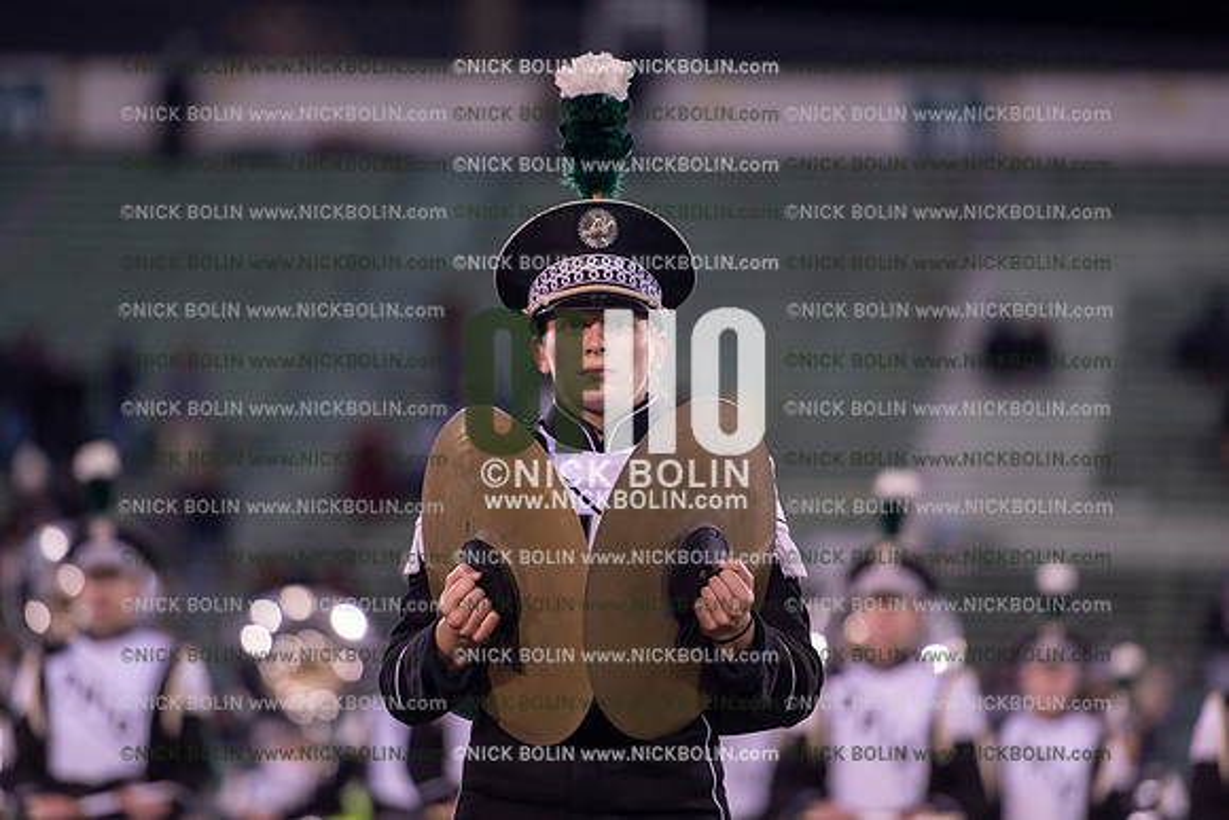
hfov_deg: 10.3
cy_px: 410
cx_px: 614
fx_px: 6829
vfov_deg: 6.9
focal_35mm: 200
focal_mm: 200
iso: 2500
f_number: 2.8
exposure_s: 1/1250
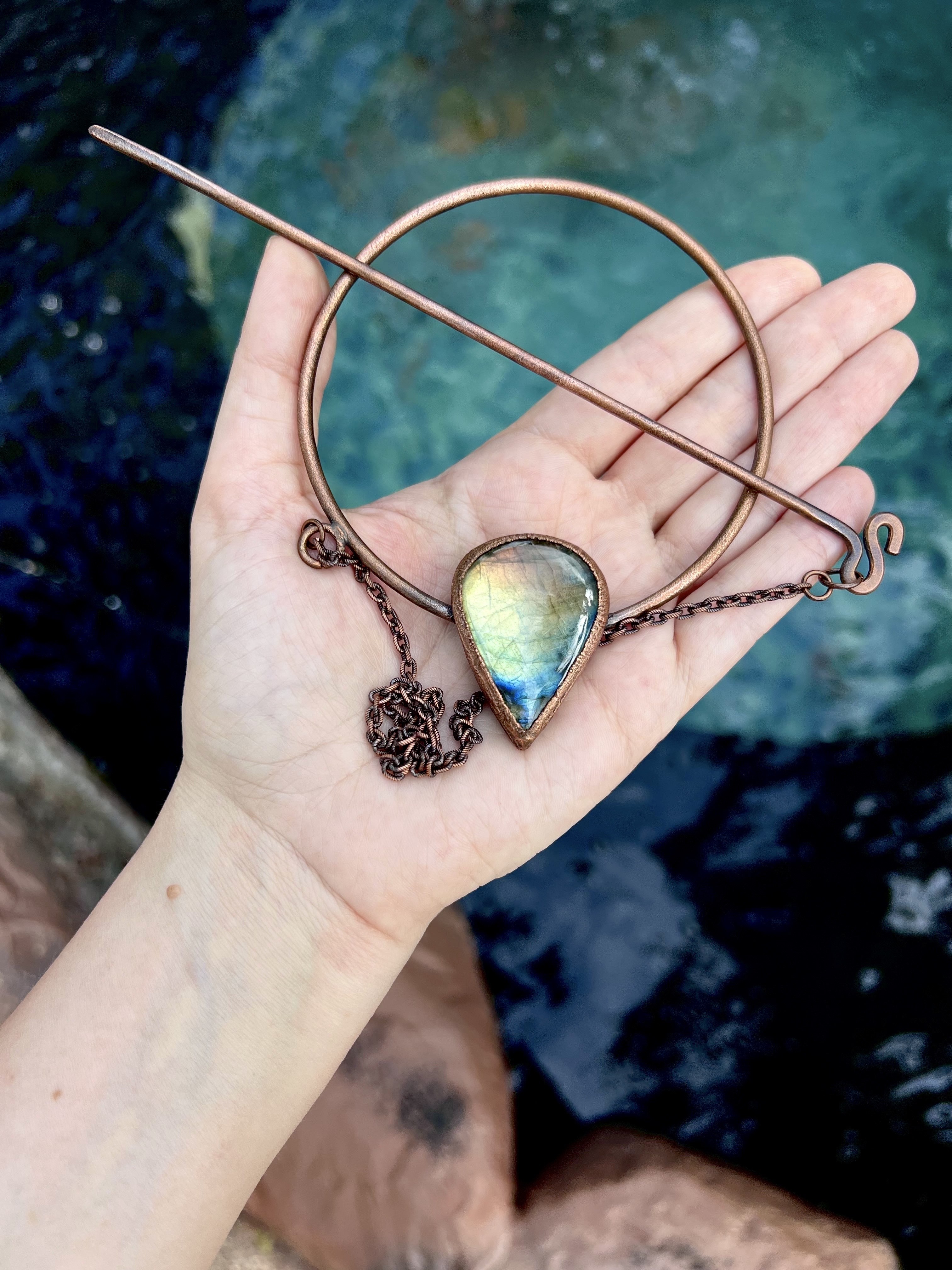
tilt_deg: -69.1
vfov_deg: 67.3
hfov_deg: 53.1
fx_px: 953
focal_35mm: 26
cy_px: 635
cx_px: 476
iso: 50
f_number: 1.5
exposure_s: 1/840
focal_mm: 5.7
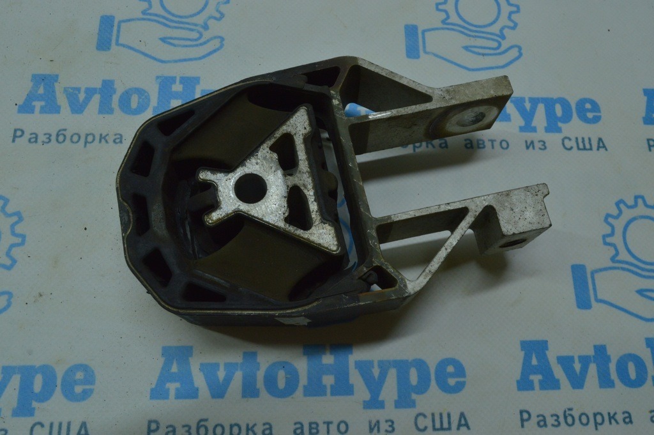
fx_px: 572
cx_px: 327
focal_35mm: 32
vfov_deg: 41.6
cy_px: 218
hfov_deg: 59.5
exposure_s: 1/40
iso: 800
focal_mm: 21
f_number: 16
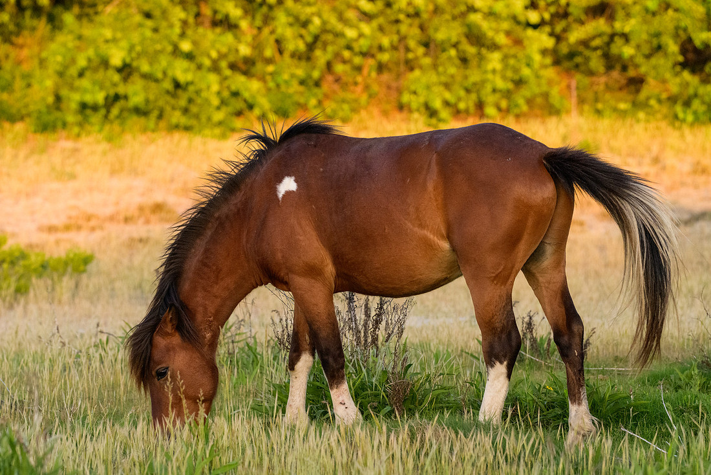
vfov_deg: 5.3
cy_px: 238
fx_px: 5136
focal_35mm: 260
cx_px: 356
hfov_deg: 7.9
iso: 5600
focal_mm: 260
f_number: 8
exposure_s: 1/1250
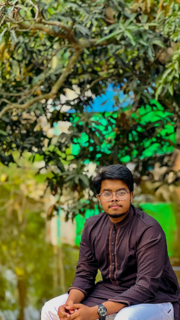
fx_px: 721
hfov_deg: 14.2
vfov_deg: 25.0
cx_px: 109
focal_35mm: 85
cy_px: 159
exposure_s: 1/120
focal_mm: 9
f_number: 2.8
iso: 100
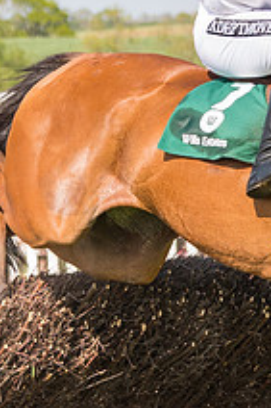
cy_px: 164
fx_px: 3789
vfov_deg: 6.2
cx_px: 391
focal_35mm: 335
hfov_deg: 4.1
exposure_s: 1/2500
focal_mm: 70
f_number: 4
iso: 400
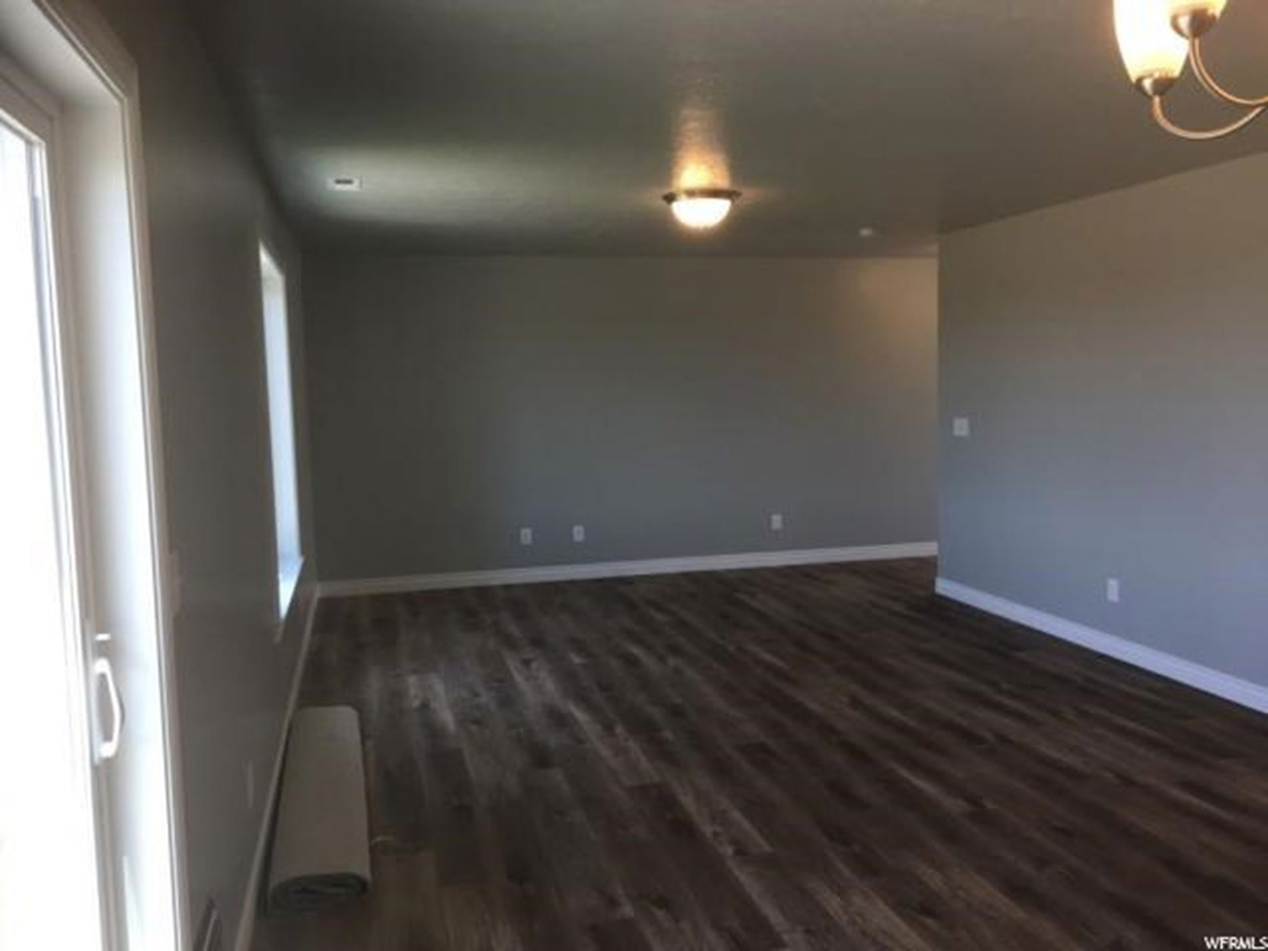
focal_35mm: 29
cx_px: 634
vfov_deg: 48.2
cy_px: 476
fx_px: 1062
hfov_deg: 61.7
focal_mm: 4.15
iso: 40
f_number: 2.2
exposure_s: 1/120
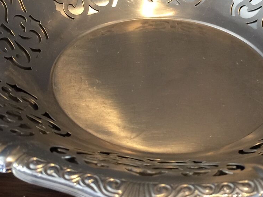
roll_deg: -4.3
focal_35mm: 63
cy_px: 74
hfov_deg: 30.6
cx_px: 161
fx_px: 479
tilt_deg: -36.3
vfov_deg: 23.2
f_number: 2.2
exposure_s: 1/17
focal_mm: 4.15
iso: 80
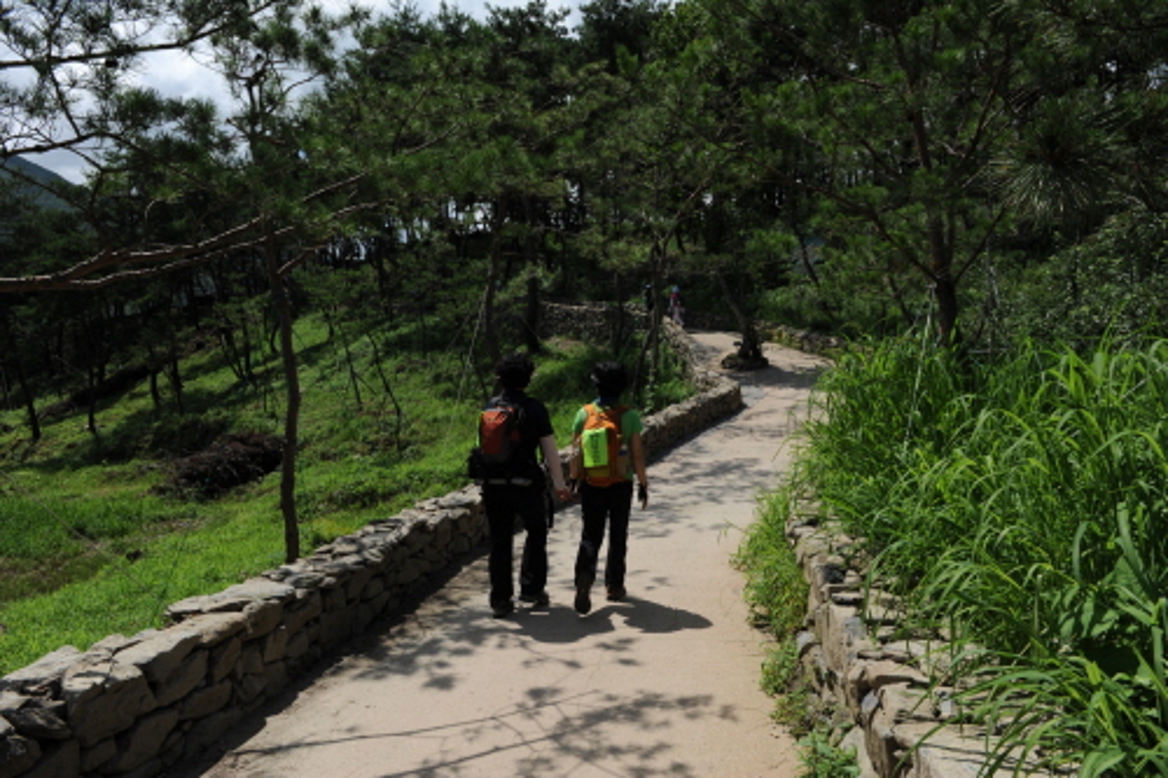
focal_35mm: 24
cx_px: 584
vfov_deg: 53.1
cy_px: 389
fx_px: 778
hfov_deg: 73.8
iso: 400
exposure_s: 1/1000
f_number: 11
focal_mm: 24
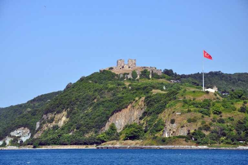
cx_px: 124
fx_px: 949
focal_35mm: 138
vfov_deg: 9.9
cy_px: 82
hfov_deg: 14.9
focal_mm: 92
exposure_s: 1/200
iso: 200
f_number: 10
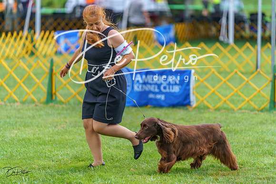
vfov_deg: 6.9
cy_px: 92
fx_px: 1534
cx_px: 138
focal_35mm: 200
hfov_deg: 10.3
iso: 640
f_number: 2.8
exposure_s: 1/640
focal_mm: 200
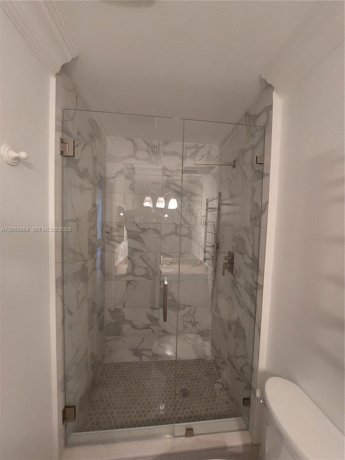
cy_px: 230
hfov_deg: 89.9
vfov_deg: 106.2
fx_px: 173
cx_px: 172
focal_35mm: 13
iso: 400
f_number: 2.2
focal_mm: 1.74
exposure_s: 1/40
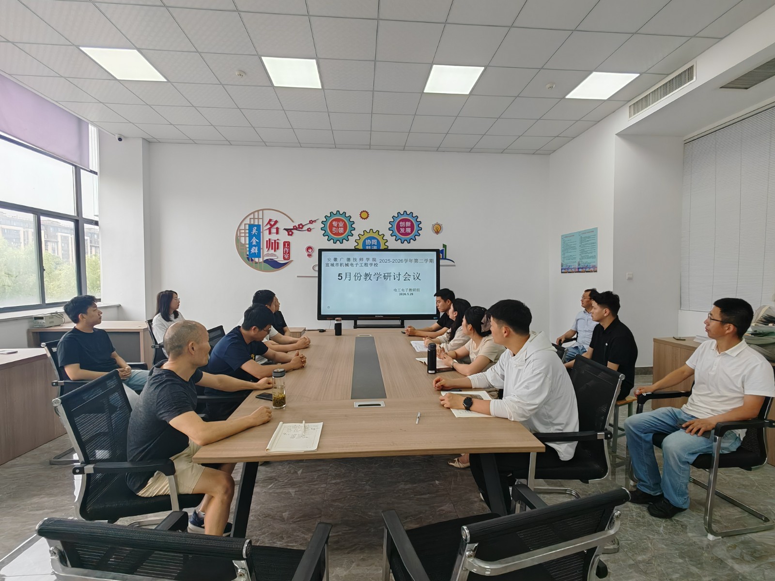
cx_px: 388
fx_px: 336
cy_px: 290
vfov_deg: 81.7
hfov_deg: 98.2
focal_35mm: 15
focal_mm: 1.82
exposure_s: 1/45
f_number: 2
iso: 80
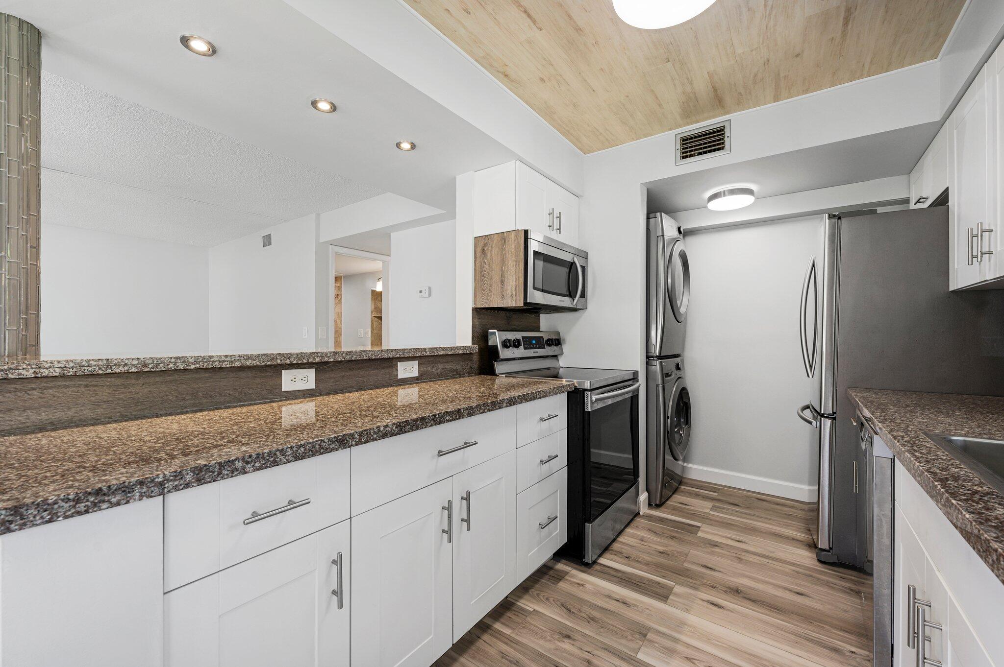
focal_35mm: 14
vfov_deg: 81.1
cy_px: 334
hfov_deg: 104.3
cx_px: 502
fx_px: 390
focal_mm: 14
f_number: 8
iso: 250
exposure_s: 1/8
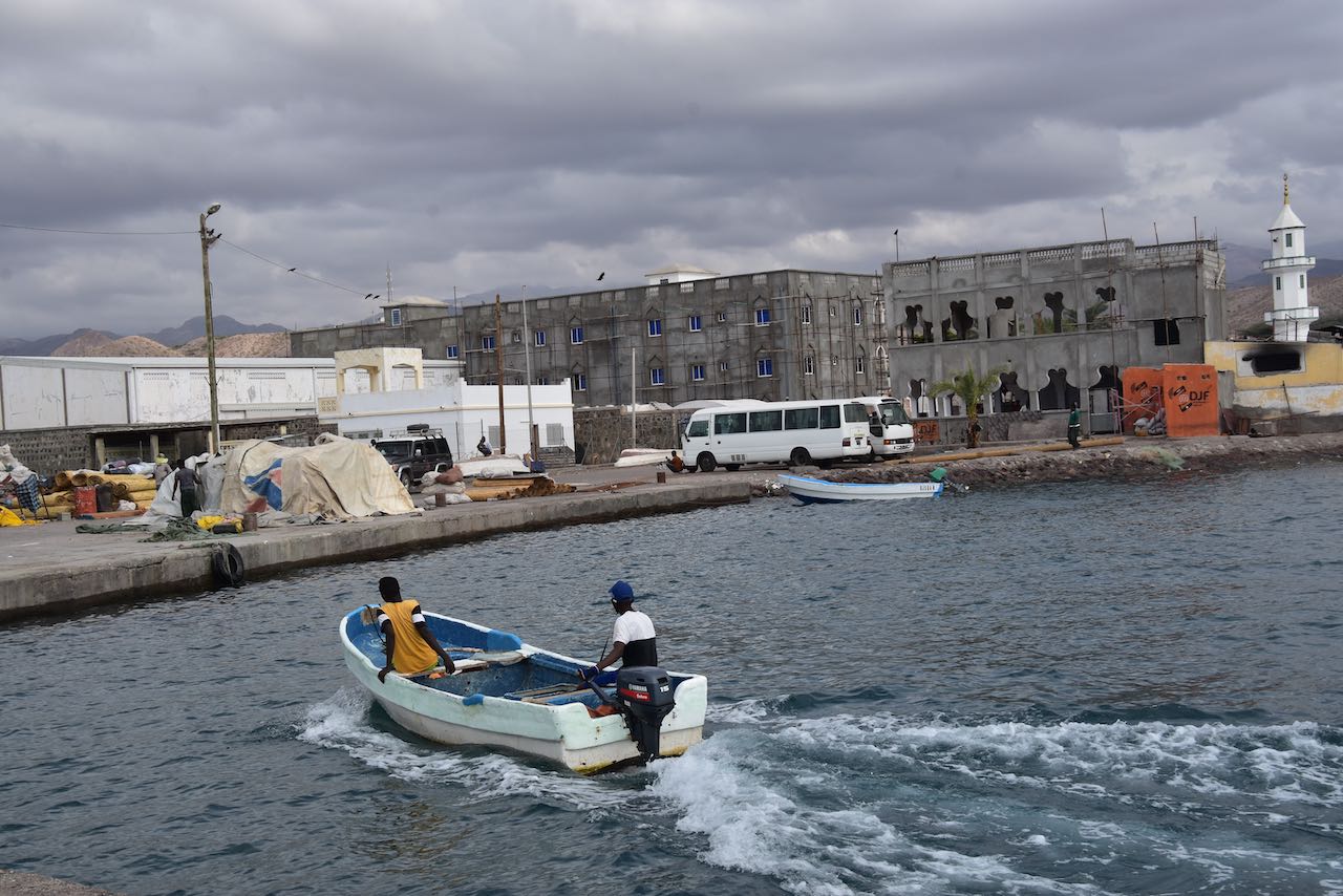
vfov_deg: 25.8
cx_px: 672
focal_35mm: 52
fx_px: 1959
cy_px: 448
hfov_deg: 37.8
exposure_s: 1/320
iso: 200
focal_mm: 35
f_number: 10
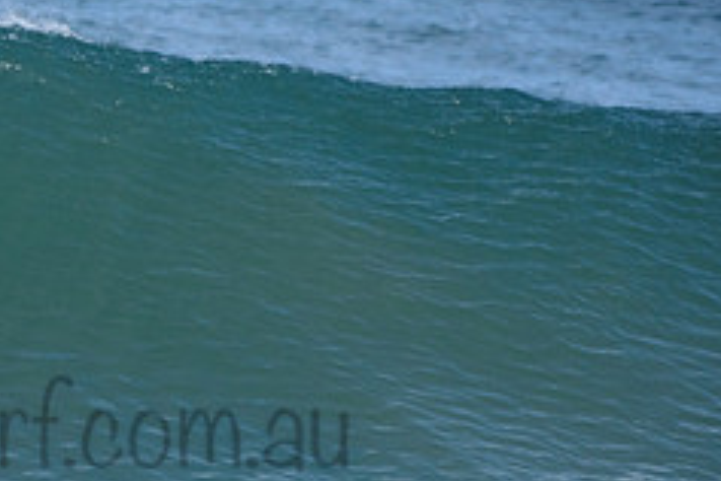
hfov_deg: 1.3
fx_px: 30880
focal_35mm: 1542
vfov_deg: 0.9
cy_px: 397
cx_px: 27
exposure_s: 1/2000
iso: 360
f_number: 5.6
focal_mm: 420
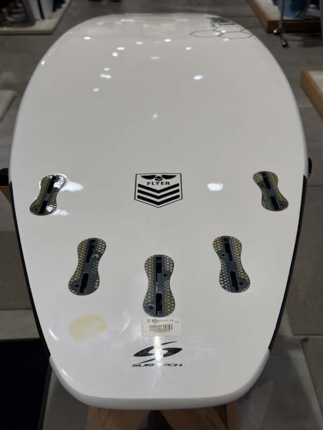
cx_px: 162
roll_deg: +0.8
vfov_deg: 39.7
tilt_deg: -29.9
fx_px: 597
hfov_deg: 30.3
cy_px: 215
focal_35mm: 48
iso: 64
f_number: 1.78
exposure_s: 1/256
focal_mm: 6.76
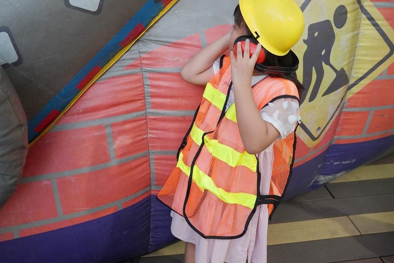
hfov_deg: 57.1
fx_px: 361
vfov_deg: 39.9
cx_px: 181
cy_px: 115
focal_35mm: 33
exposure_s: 1/160
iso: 8000
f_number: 4
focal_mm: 28
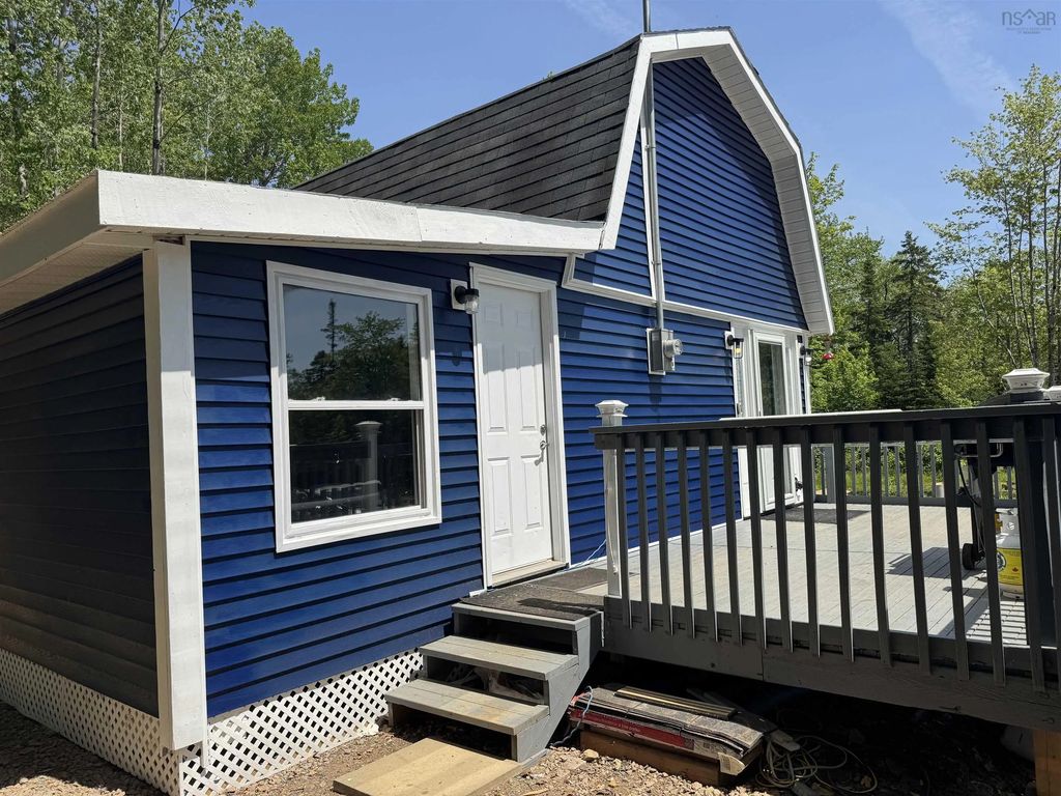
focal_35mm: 24
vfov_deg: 56.8
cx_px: 530
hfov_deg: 71.6
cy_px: 398
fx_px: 736
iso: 80
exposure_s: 1/4608
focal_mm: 6.76
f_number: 1.78
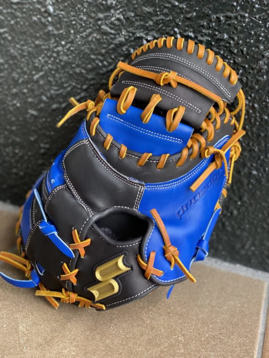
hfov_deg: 28.0
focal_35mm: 52
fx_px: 539
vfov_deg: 36.8
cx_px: 134
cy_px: 179
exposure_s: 1/122
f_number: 2
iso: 100
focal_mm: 6
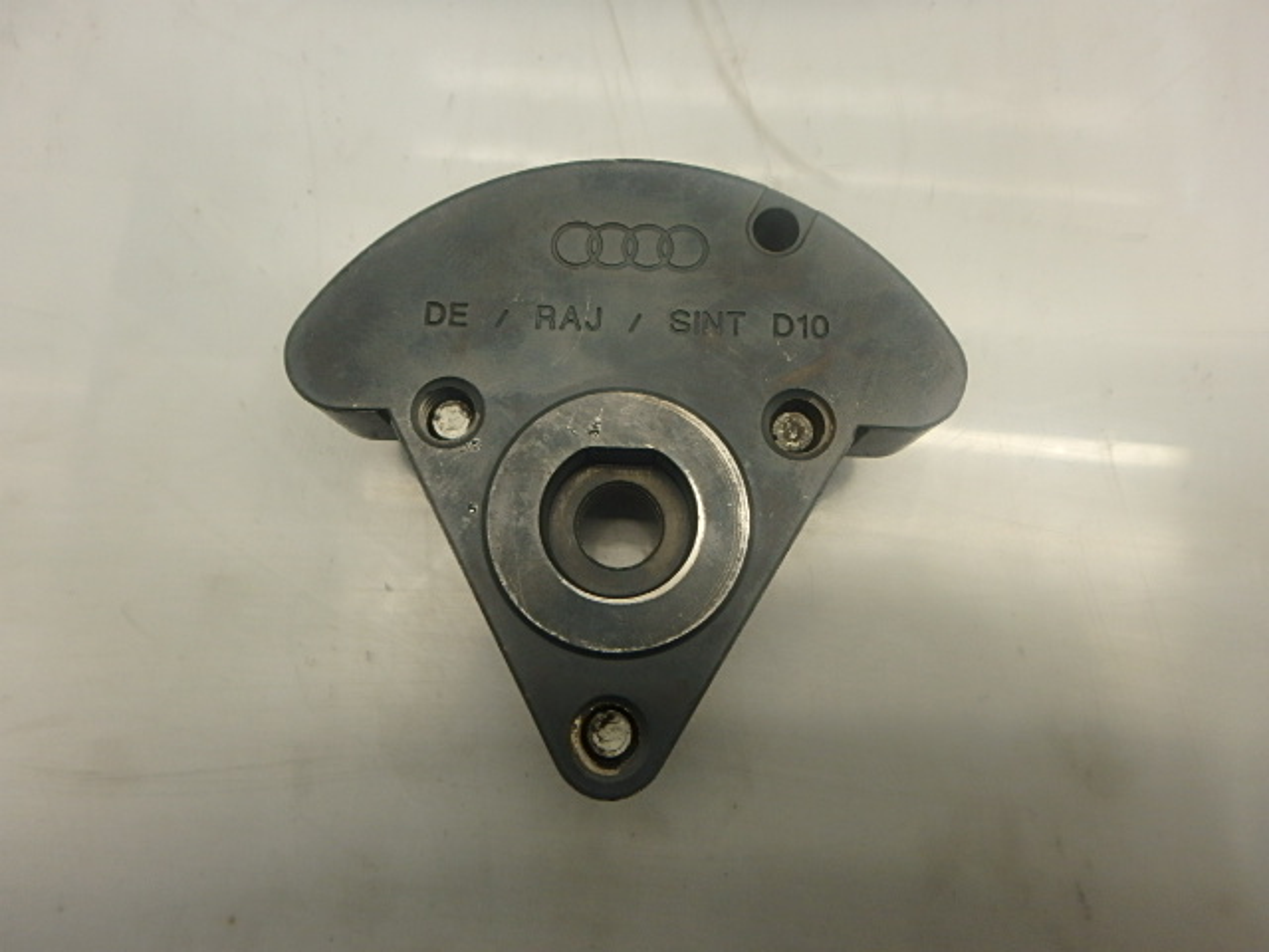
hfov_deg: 79.0
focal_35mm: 21
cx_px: 634
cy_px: 476
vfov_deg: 63.4
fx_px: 770
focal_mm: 3.7
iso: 200
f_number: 3.5
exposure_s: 1/60
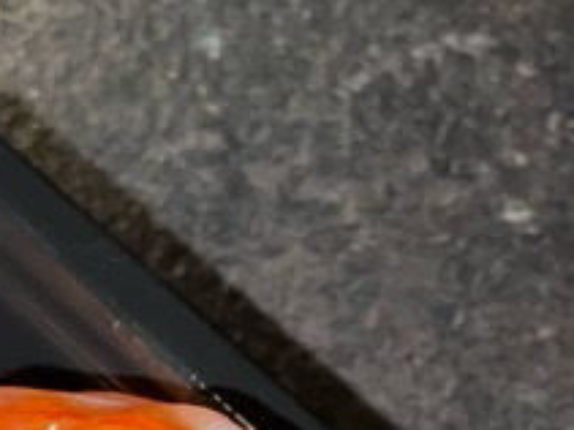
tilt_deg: -60.5
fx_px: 1823
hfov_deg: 16.5
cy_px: 637
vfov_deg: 12.8
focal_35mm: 110
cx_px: -250
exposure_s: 1/81
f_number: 1.8
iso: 16
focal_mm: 3
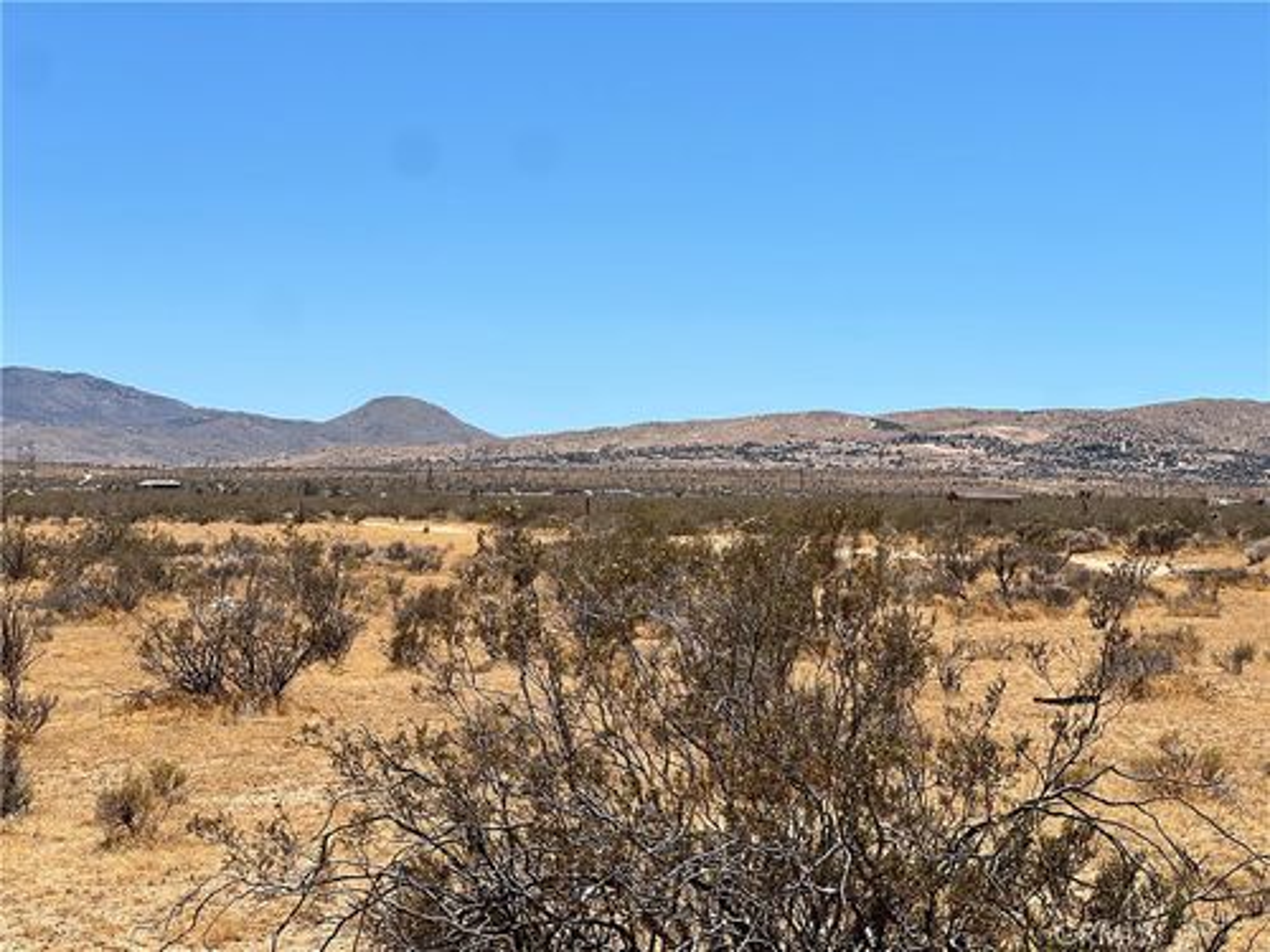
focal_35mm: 77
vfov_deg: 19.1
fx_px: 2825
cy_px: 476
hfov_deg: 25.3
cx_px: 635
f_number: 2.8
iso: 32
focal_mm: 9
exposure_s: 1/1130
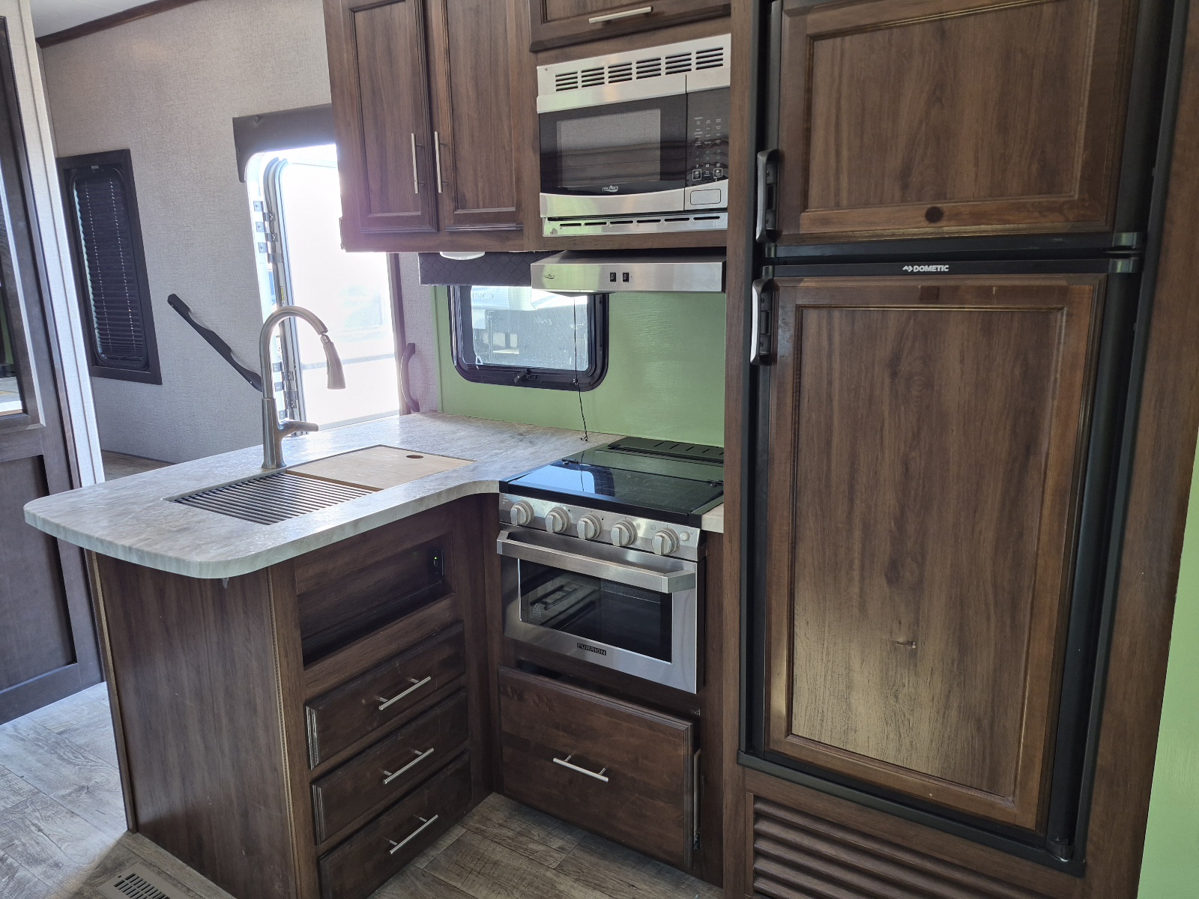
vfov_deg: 58.9
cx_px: 600
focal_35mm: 23
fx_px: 797
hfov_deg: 73.9
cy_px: 450
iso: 160
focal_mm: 5.4
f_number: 1.8
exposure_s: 1/52.1
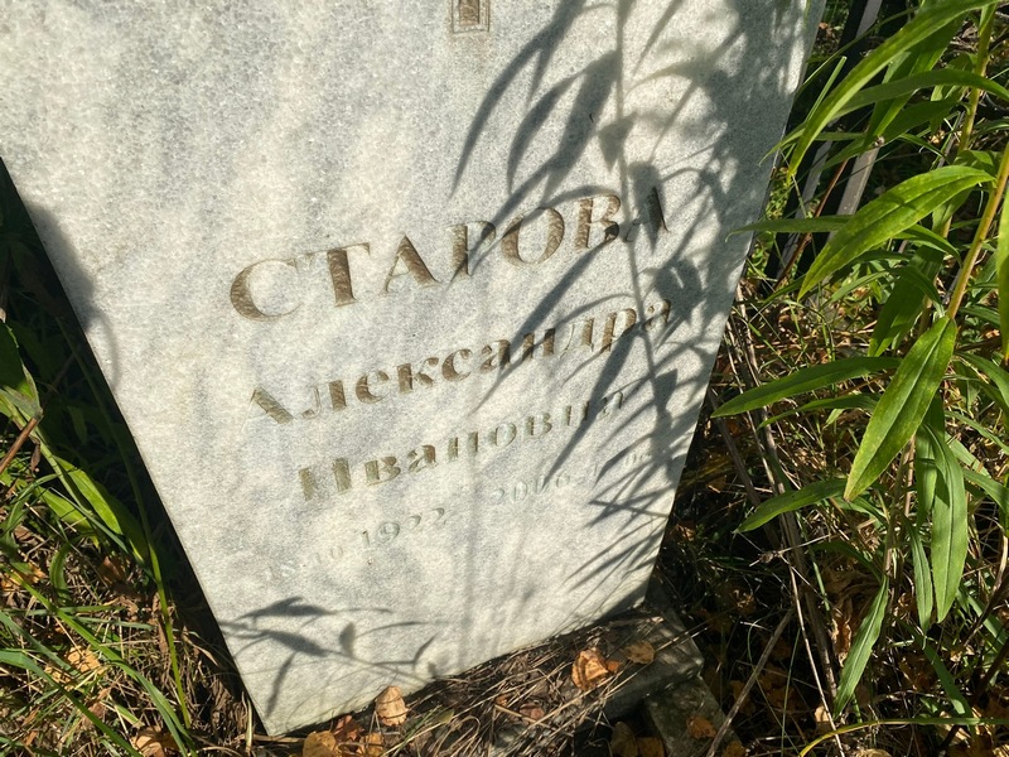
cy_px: 378
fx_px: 758
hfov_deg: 67.3
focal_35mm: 26
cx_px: 504
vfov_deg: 53.1
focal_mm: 4.25
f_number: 1.8
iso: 32
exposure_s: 1/4444
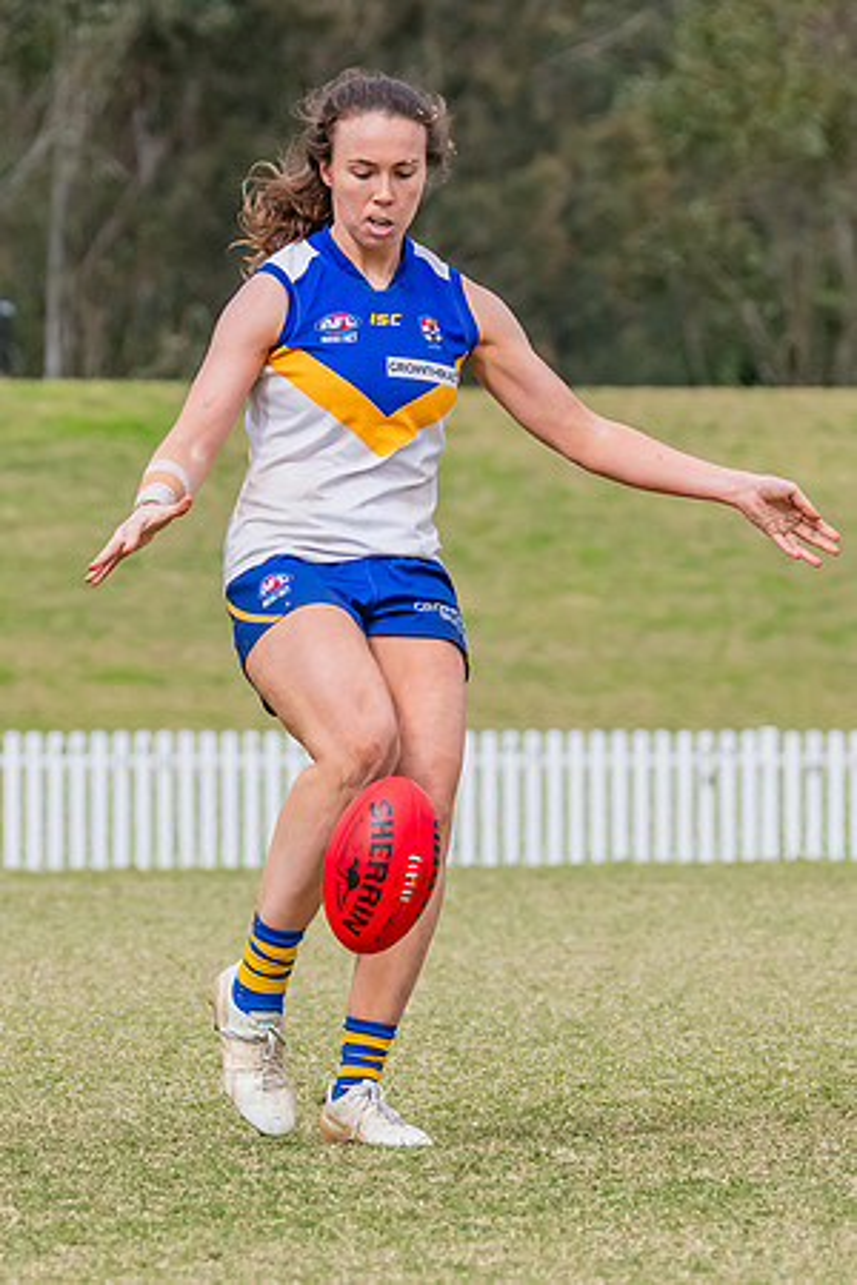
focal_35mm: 682
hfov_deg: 2.0
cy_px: 651
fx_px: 24344
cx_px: 395
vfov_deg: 3.0
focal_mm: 270
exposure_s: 1/1250
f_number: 9
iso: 800
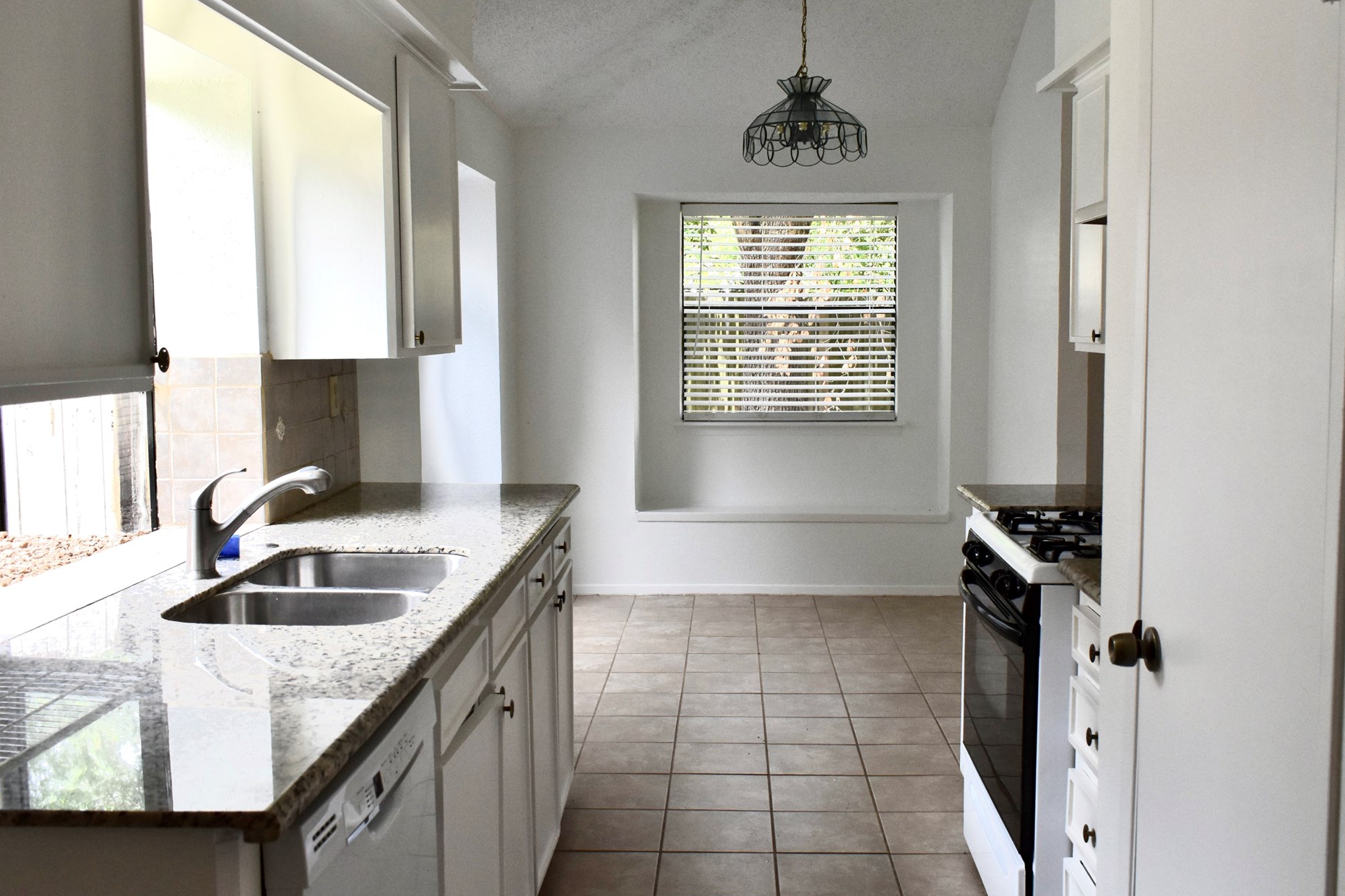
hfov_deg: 54.4
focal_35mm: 35
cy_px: 434
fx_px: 1307
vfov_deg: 37.8
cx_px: 722
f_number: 7.1
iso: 800
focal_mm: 20
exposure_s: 1/200
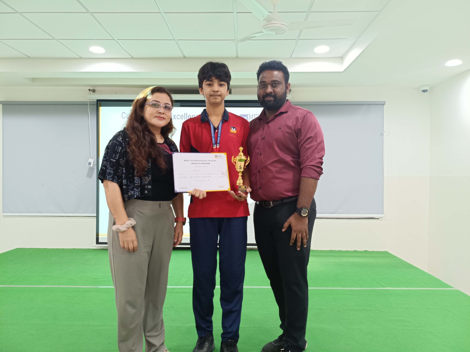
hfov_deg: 67.3
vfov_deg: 53.1
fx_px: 353
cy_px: 176
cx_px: 235
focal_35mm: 26
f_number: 1.5
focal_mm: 4.94
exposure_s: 1/101
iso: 367
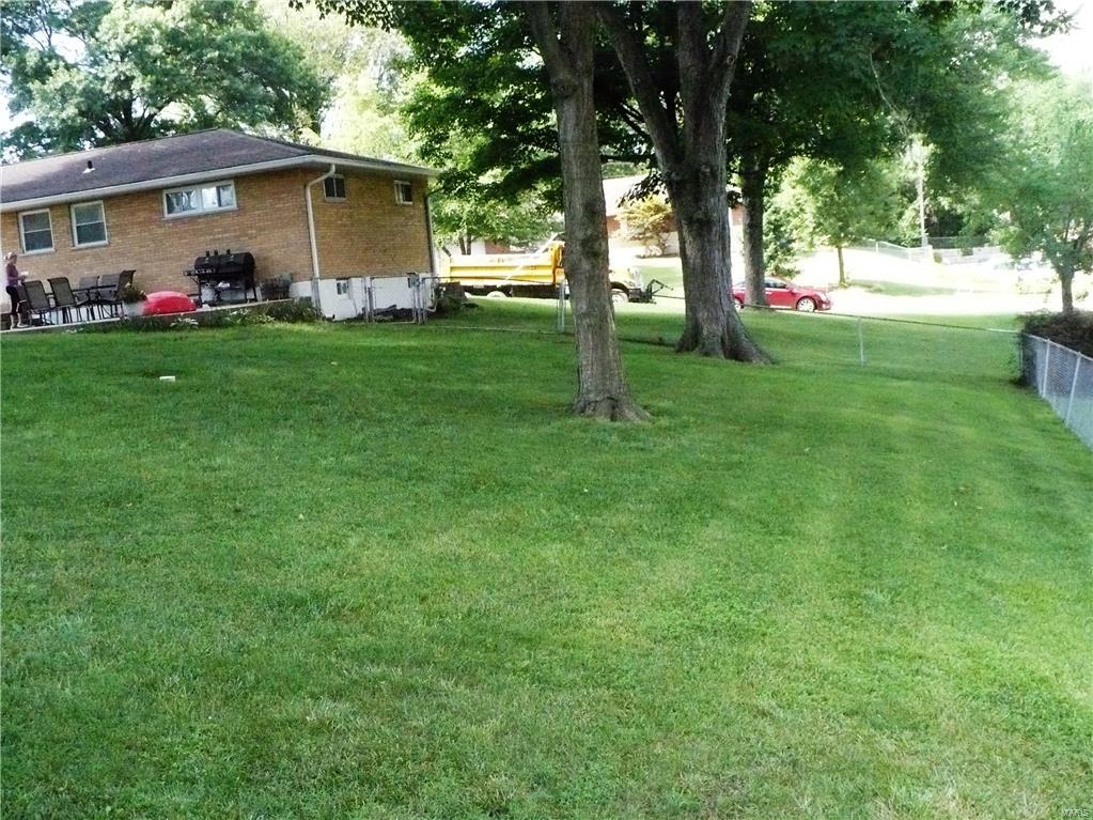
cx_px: 546
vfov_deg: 38.7
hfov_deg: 50.1
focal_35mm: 37
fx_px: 1168
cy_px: 410
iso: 800
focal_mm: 6.1
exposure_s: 1/1000
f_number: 2.8
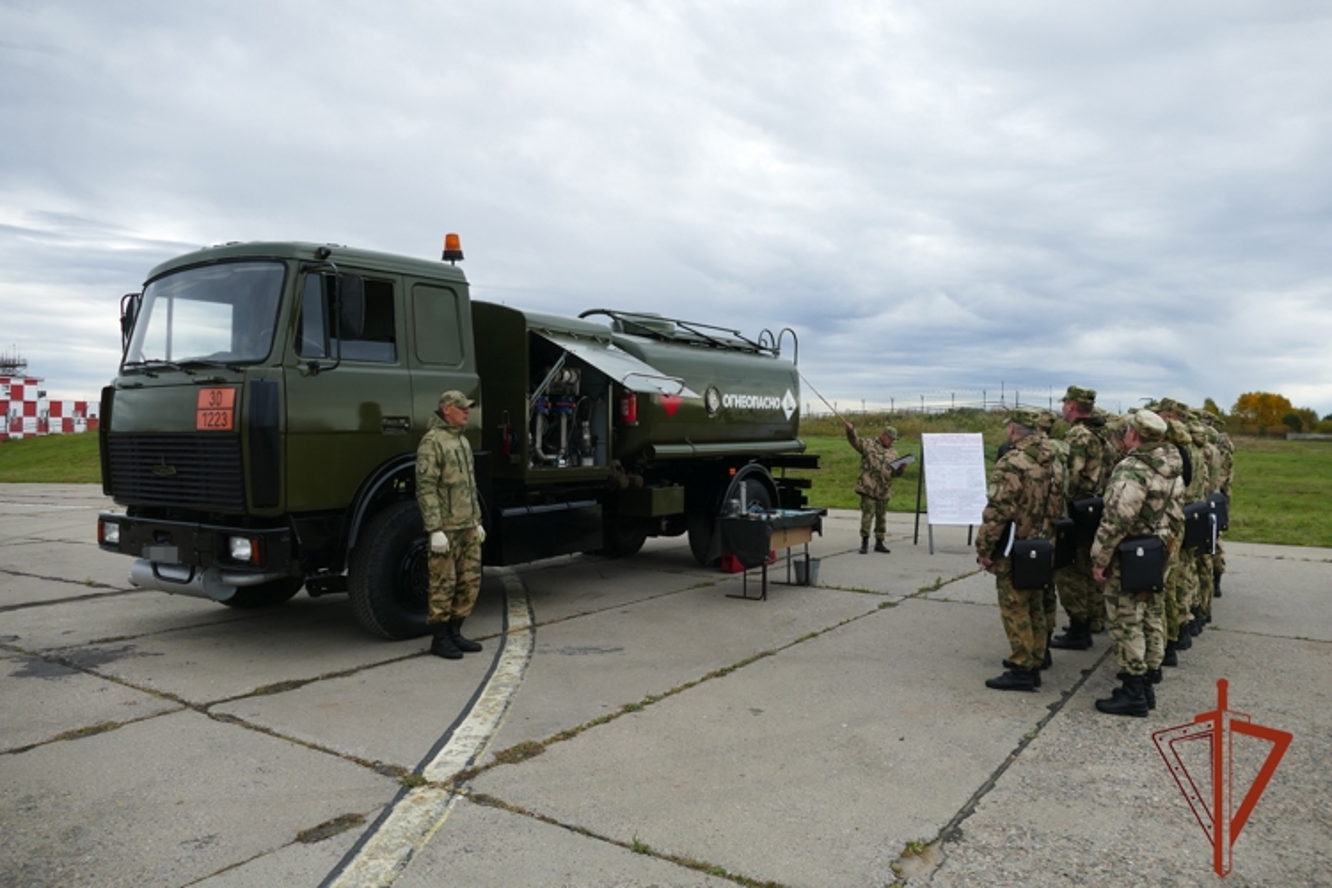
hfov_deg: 69.4
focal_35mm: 26
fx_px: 962
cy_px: 444
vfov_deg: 49.6
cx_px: 666
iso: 125
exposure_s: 1/800
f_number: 2.8
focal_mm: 9.33
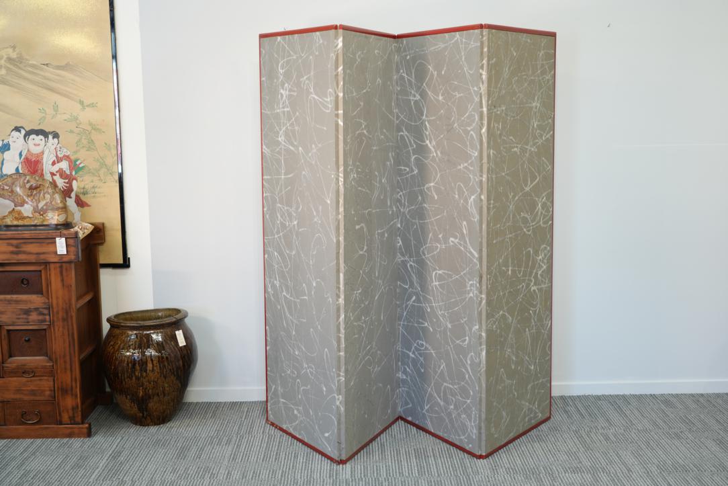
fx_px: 910
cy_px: 243
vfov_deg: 29.9
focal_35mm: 45
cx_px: 364
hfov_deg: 43.6
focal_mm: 45
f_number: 4
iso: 640
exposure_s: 1/50
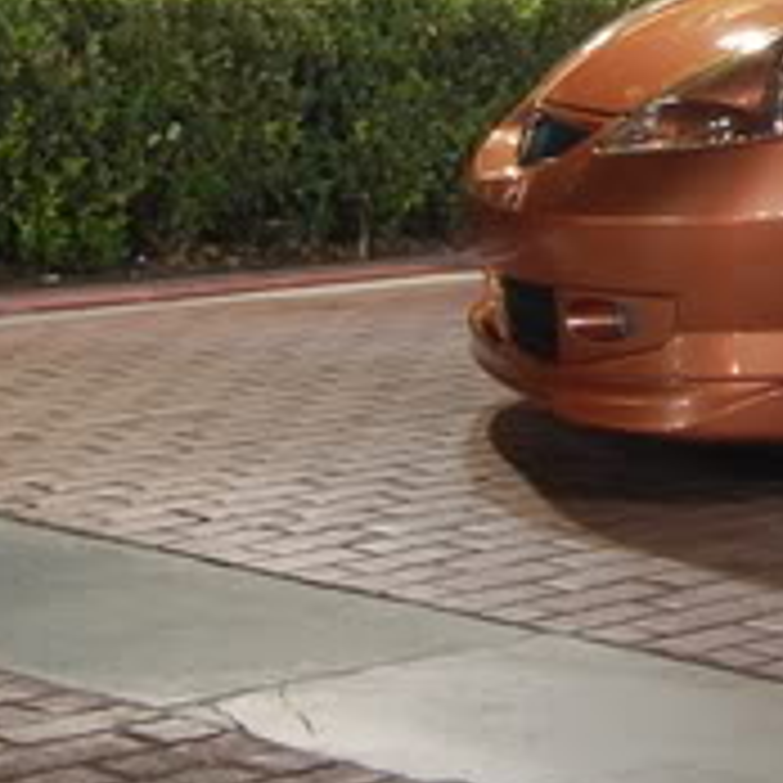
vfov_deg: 12.6
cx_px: 1022
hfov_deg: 12.5
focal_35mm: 135
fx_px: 3454
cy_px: -158
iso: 200
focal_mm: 23
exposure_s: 1
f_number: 5.6
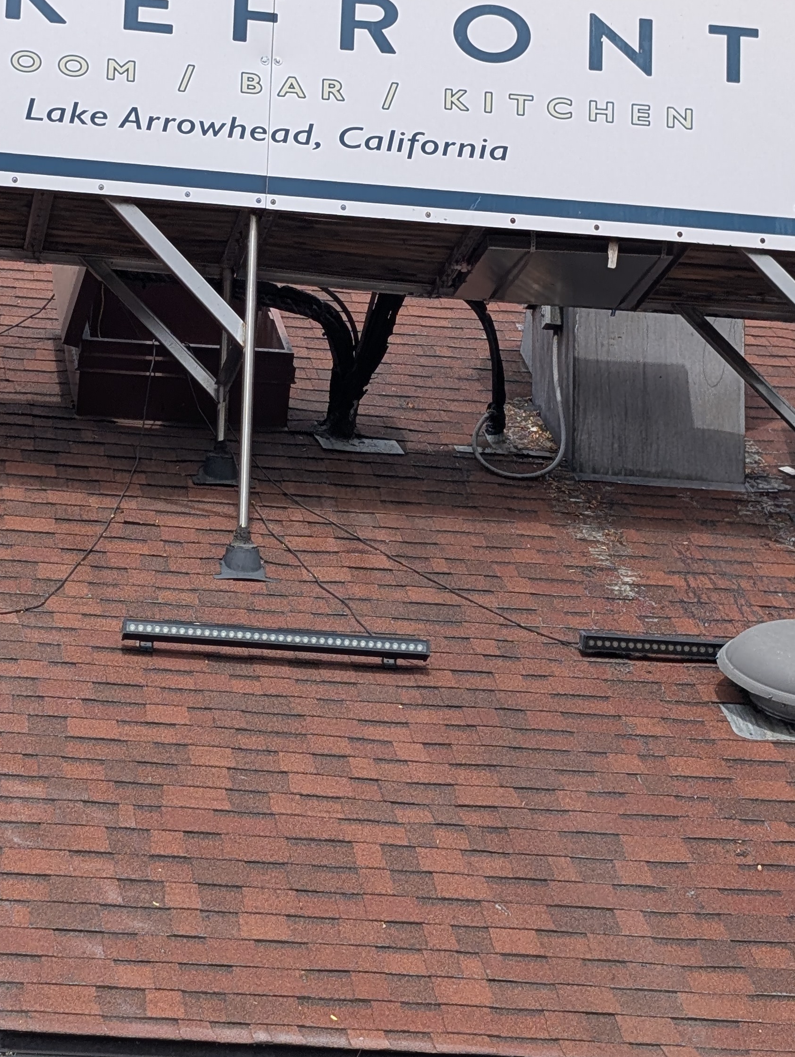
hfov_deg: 16.6
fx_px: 2719
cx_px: 234
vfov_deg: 21.9
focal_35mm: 89
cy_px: 412
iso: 22
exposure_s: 1/1359
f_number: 1.68
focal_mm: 6.9
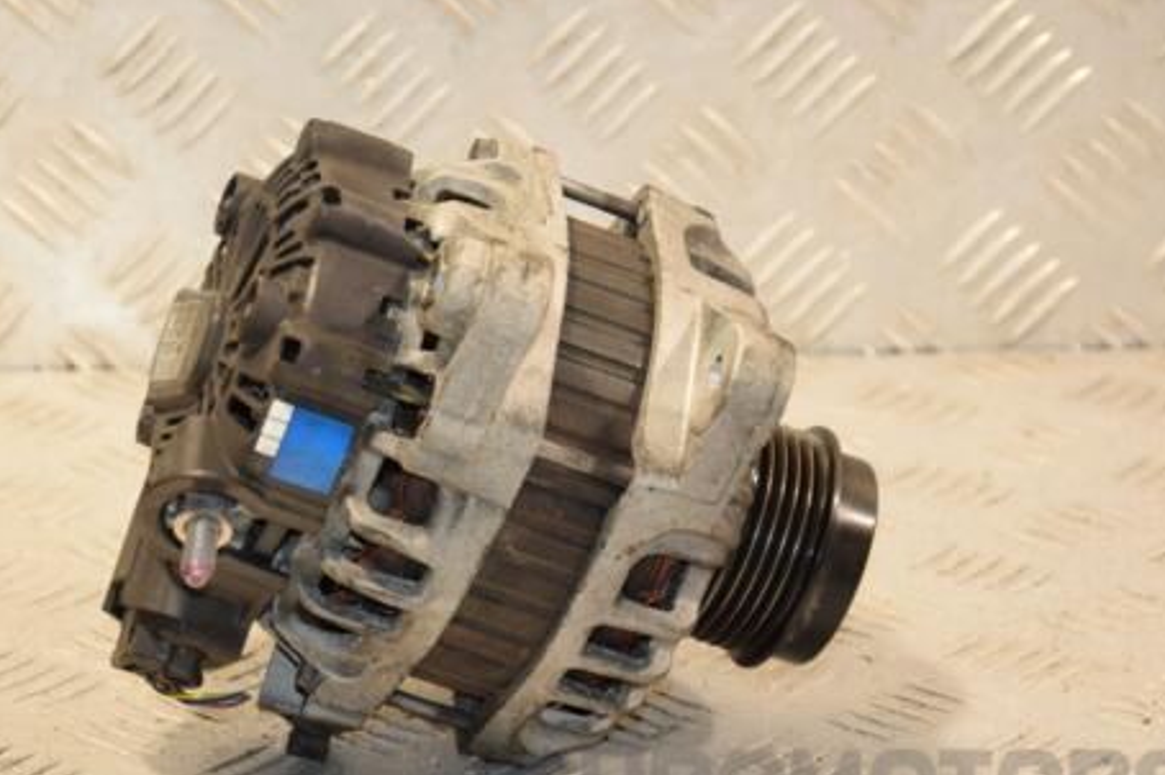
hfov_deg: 12.2
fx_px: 5454
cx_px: 475
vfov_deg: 8.1
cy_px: 447
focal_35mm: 169
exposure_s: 1/160
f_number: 5.6
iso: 800
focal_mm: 85
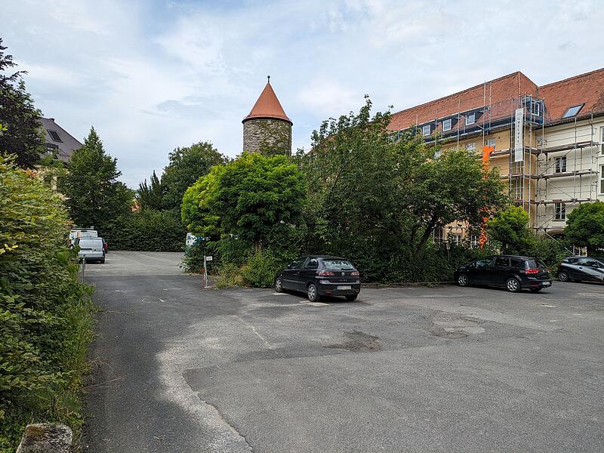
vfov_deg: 54.9
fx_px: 436
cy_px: 226
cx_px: 302
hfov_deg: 69.4
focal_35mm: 25
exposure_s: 1/1919
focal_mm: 5.43
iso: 45
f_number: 1.89
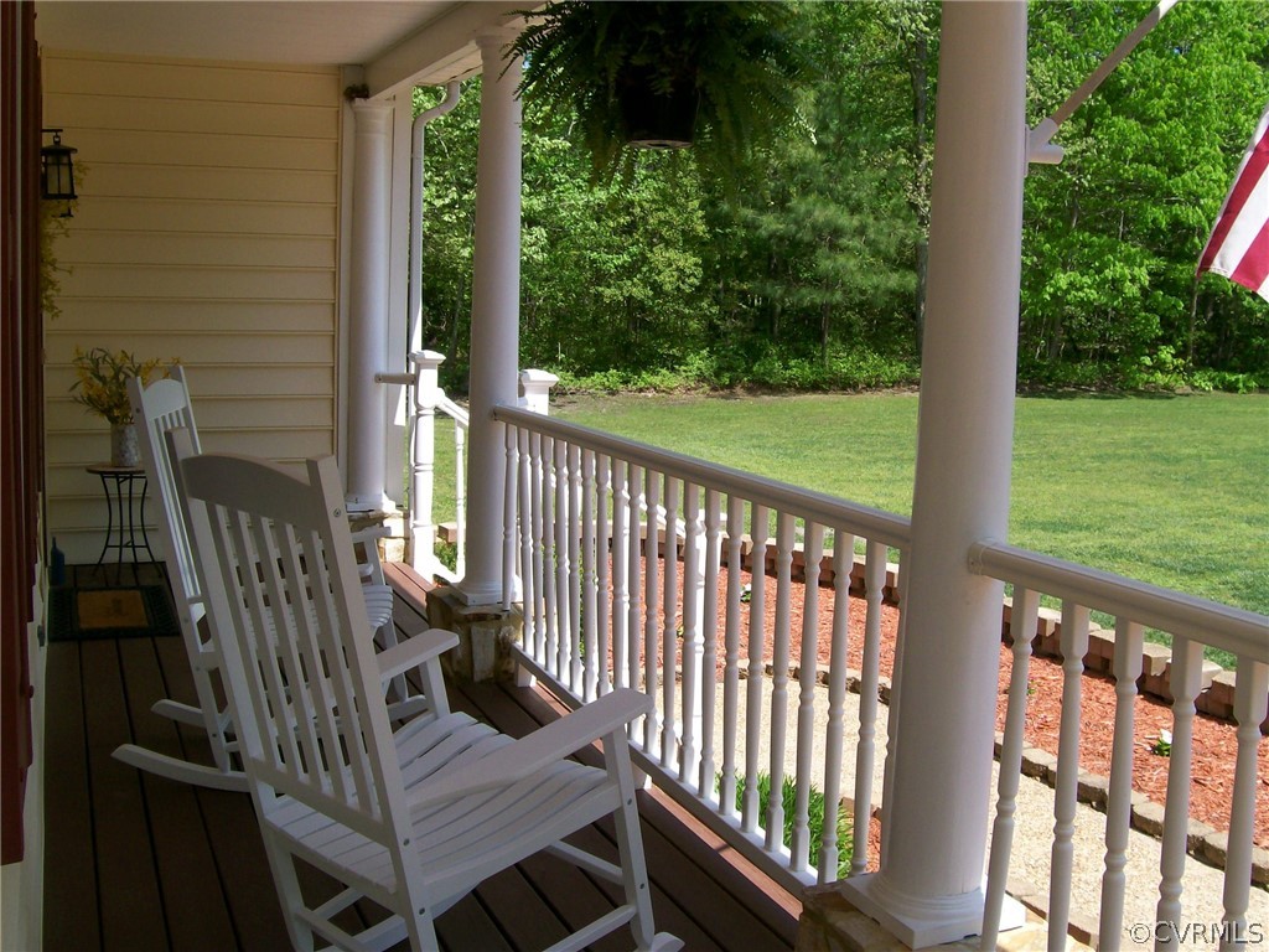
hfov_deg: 51.4
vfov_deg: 39.7
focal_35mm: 36
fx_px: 1320
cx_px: 634
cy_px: 476
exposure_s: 1/415
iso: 80
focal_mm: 6
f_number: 4.8
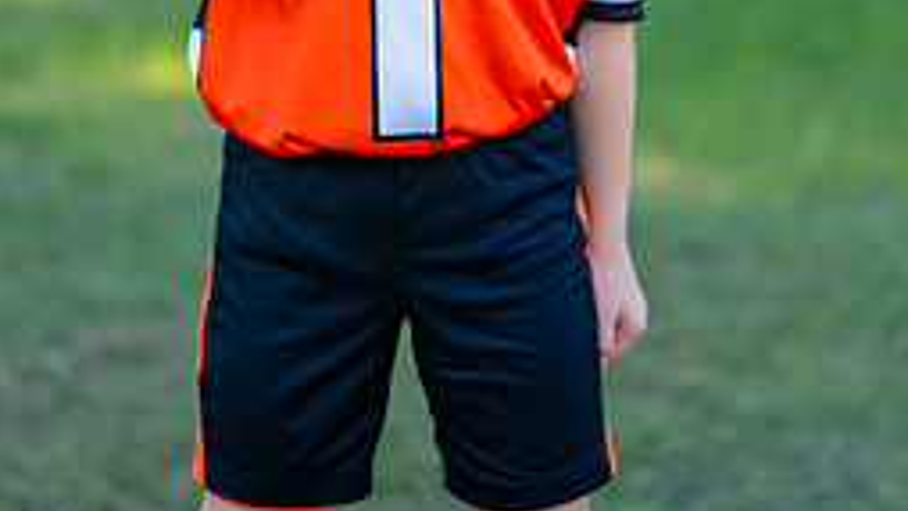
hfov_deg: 14.7
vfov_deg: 8.2
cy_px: -159
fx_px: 3516
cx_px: 463
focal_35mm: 146
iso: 100
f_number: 1.2
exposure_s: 1/1600
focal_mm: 50
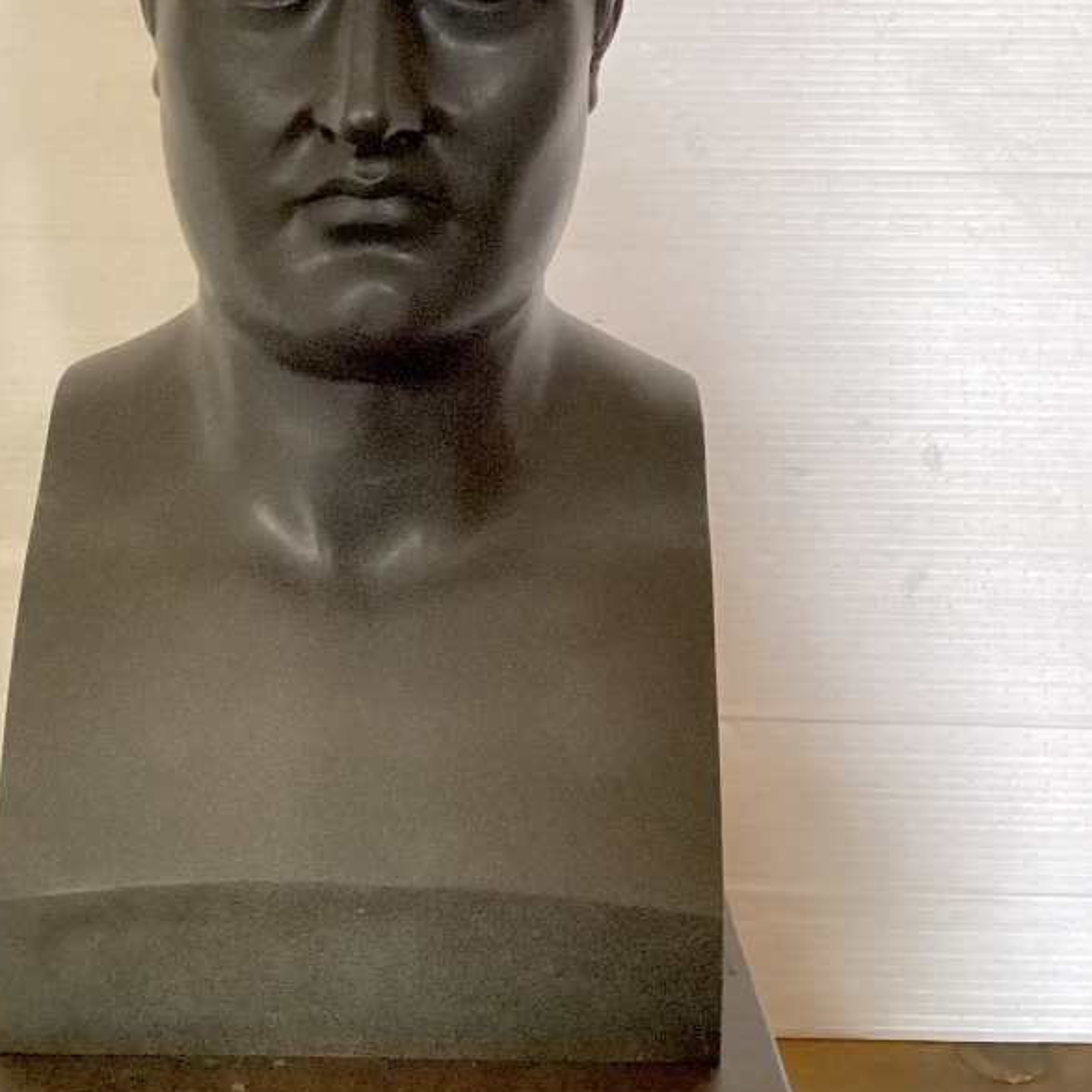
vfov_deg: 30.3
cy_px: 344
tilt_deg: -7.6
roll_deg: -2.9
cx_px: 413
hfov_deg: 30.4
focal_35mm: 56
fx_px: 1999
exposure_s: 1/25
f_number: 2.4
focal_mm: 3.3
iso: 500
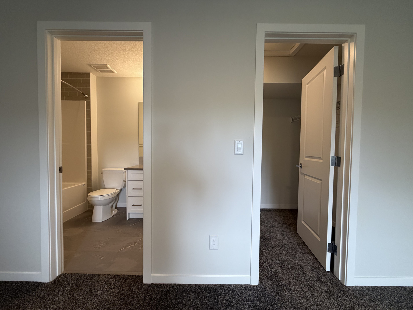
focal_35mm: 14
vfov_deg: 85.7
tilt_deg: -2.7
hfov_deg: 102.1
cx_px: 206
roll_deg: -0.8
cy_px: 155
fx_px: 167
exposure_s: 1/120
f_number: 2.2
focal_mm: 2.22
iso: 250
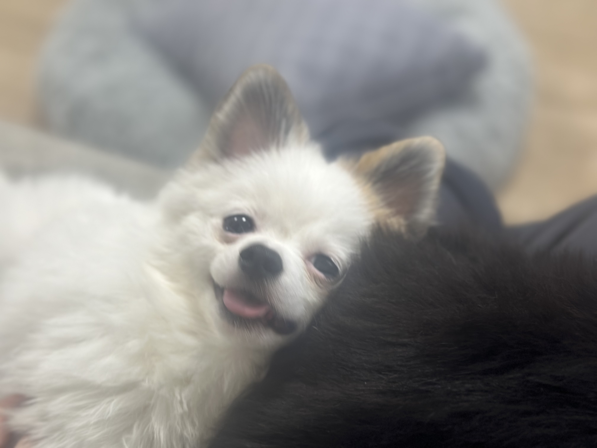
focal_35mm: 48
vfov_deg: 30.3
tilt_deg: -41.0
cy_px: 224
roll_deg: +0.9
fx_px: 828
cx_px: 298
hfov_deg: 39.7
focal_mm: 6.86
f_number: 1.78
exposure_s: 1/60
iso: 125
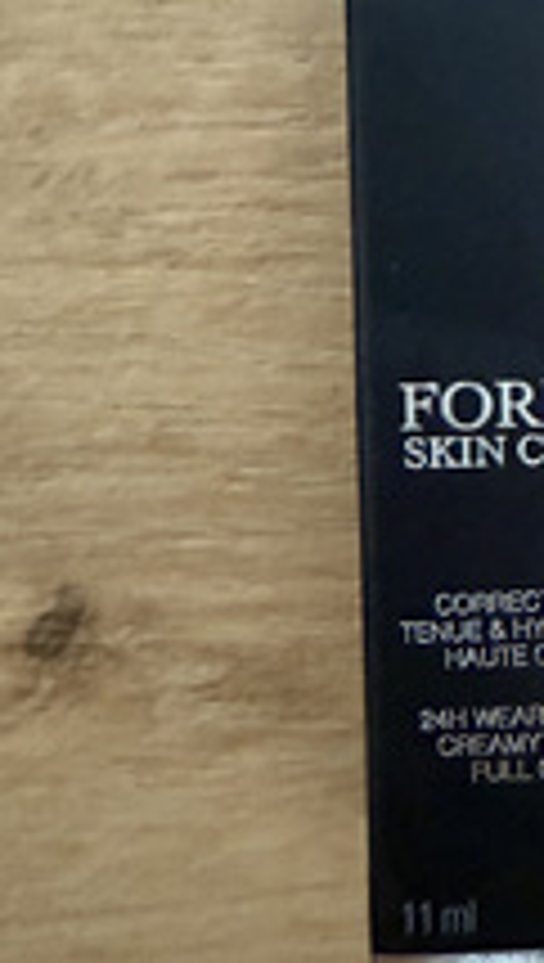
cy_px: 333
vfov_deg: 34.0
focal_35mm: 61
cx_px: 654
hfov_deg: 18.7
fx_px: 1558
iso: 640
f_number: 2.2
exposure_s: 1/60
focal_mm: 2.22
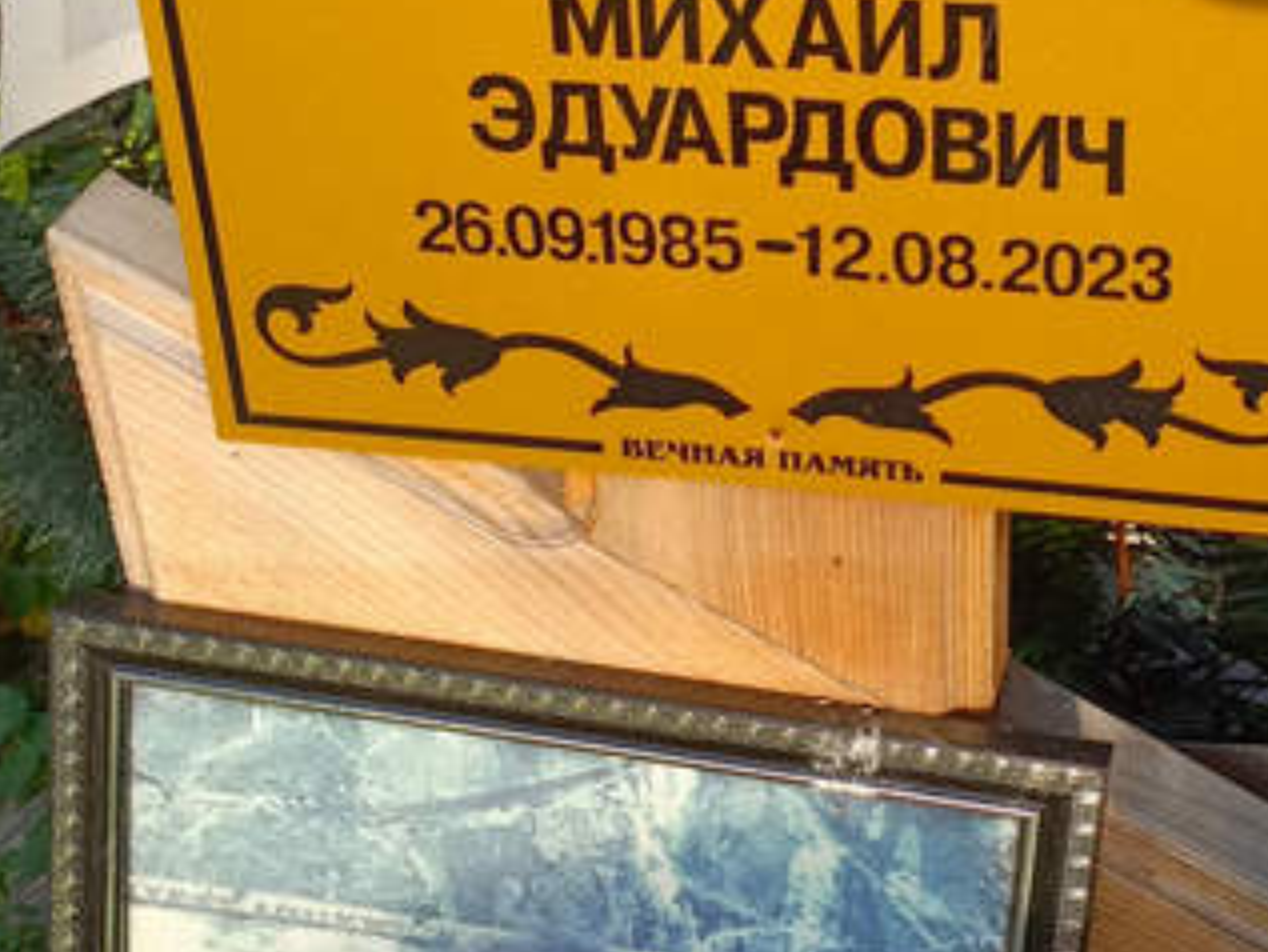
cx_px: 916
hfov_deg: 30.3
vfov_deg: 23.1
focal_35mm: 63
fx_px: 2309
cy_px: 280
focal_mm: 4.76
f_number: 1.69
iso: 108
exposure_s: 1/309
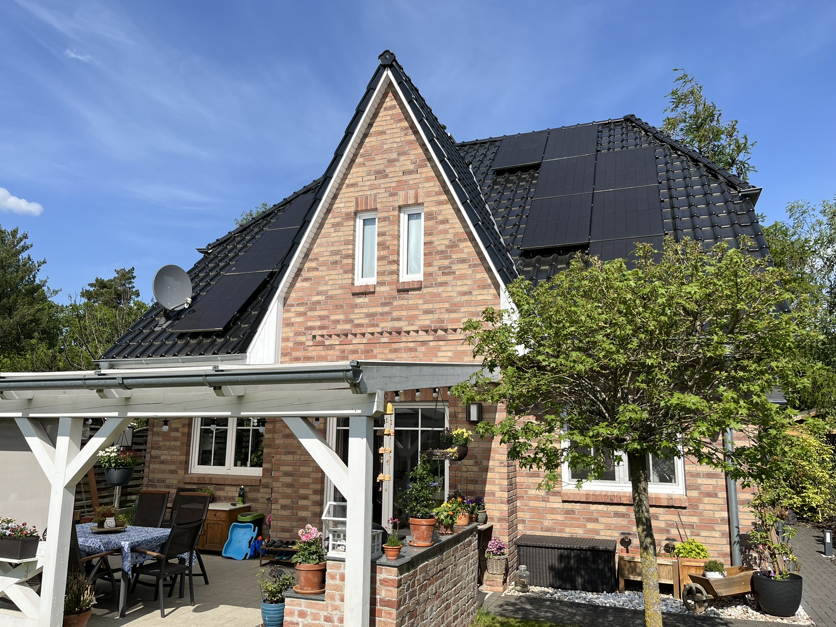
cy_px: 314
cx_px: 418
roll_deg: -0.4
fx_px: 628
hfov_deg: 67.3
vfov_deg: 53.1
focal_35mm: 26
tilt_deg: +10.8
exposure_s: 1/3521
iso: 50
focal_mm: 5.1
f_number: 1.6
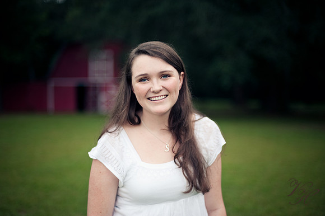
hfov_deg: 39.6
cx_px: 162
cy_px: 108
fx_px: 451
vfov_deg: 27.0
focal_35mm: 50
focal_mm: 50
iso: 200
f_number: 1.4
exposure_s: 1/1250
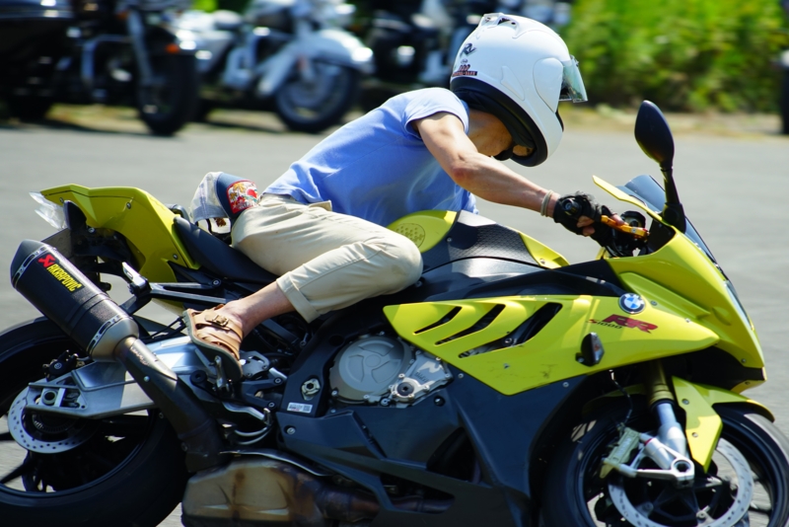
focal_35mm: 230
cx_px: 394
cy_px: 264
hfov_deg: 8.9
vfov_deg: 6.0
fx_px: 5042
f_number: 6.7
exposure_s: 1/250
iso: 100
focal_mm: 230
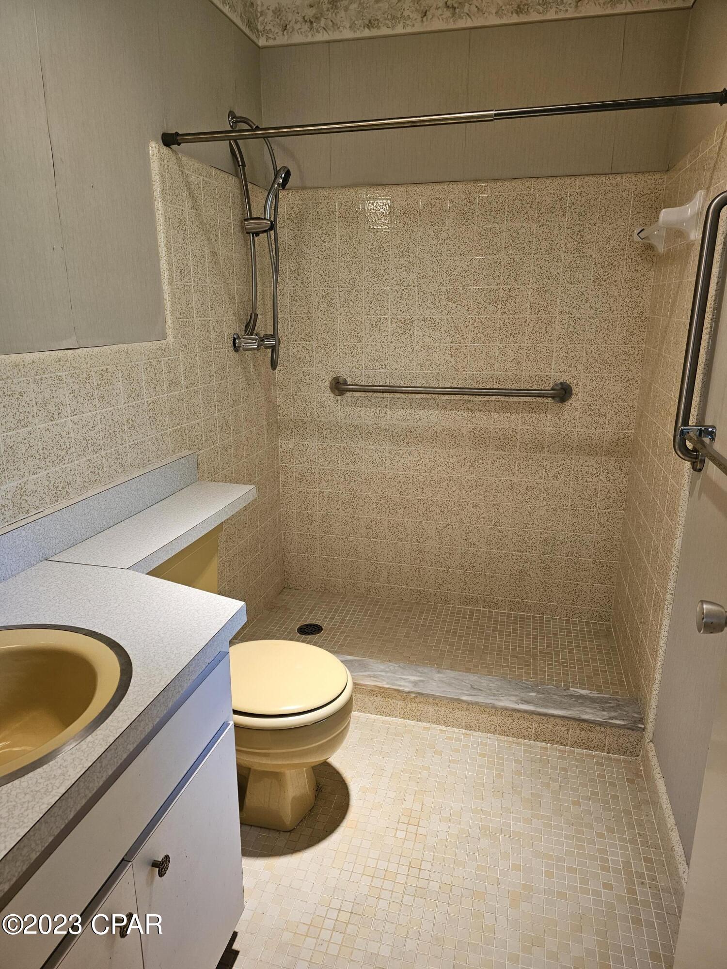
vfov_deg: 73.9
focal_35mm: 23
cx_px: 364
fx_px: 644
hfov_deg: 58.9
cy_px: 484
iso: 160
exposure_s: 1/120
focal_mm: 6.3
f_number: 1.7
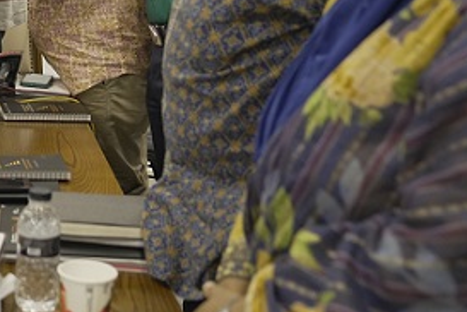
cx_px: -95
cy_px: -37
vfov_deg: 15.4
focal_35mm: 86
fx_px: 1116
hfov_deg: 21.9
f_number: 3.5
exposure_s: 1/200
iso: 2500
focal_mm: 31
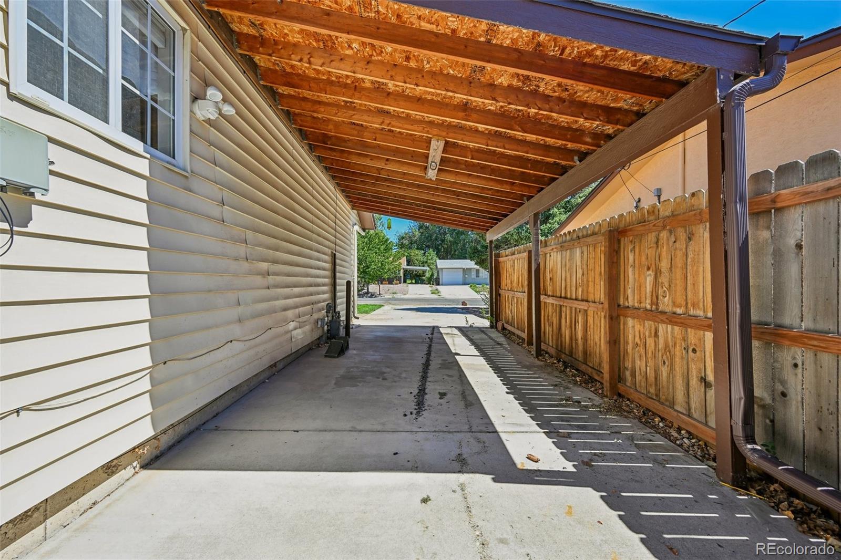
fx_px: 327
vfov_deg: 81.2
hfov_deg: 104.3
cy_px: 280
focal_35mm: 14
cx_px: 420
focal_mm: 14
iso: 64
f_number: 9
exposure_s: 1/50
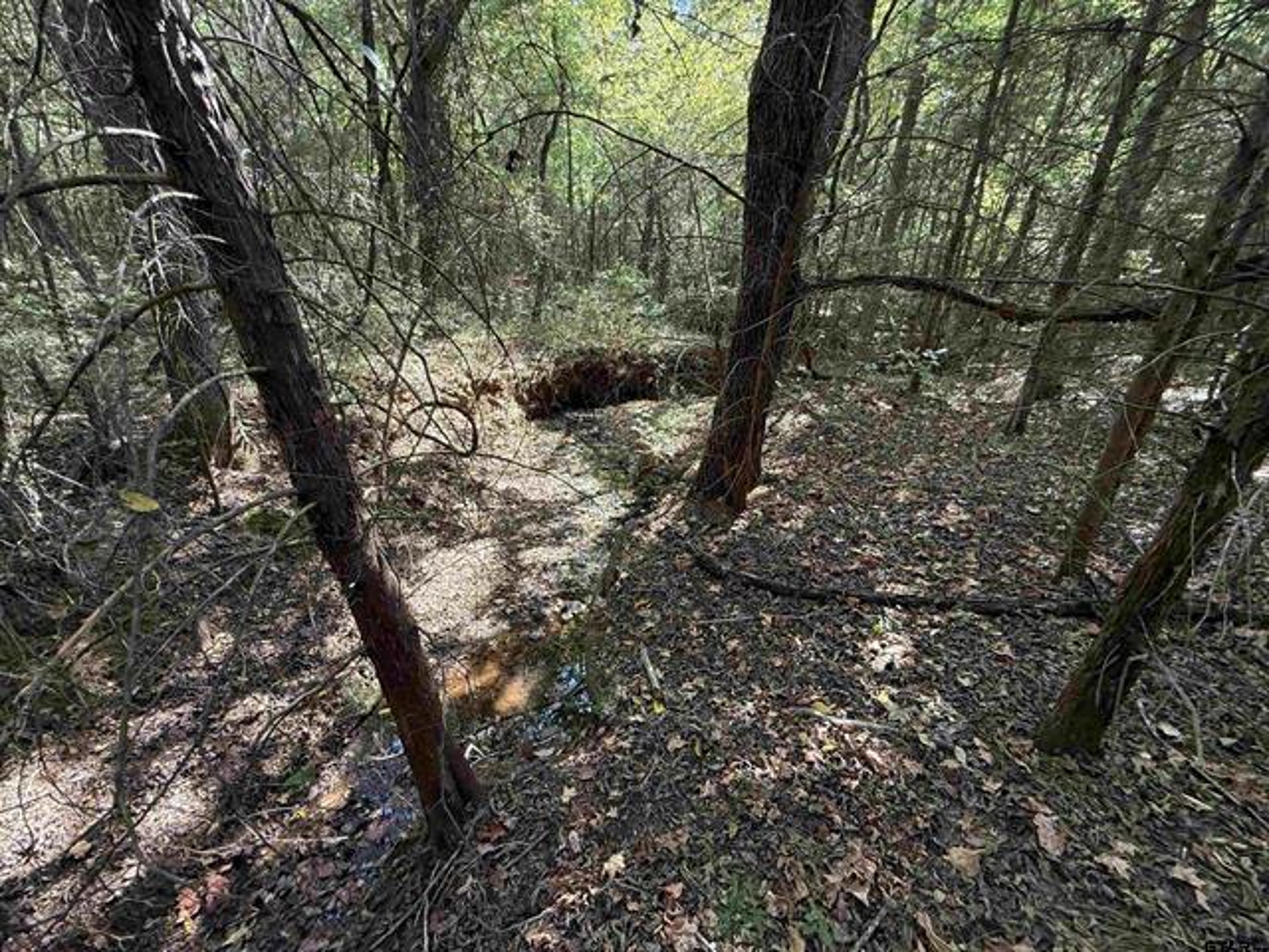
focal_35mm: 14
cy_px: 476
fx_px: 513
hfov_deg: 102.1
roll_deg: -1.9
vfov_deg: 85.7
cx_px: 634
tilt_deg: -22.3
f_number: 2.2
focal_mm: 2.22
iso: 125
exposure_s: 1/99
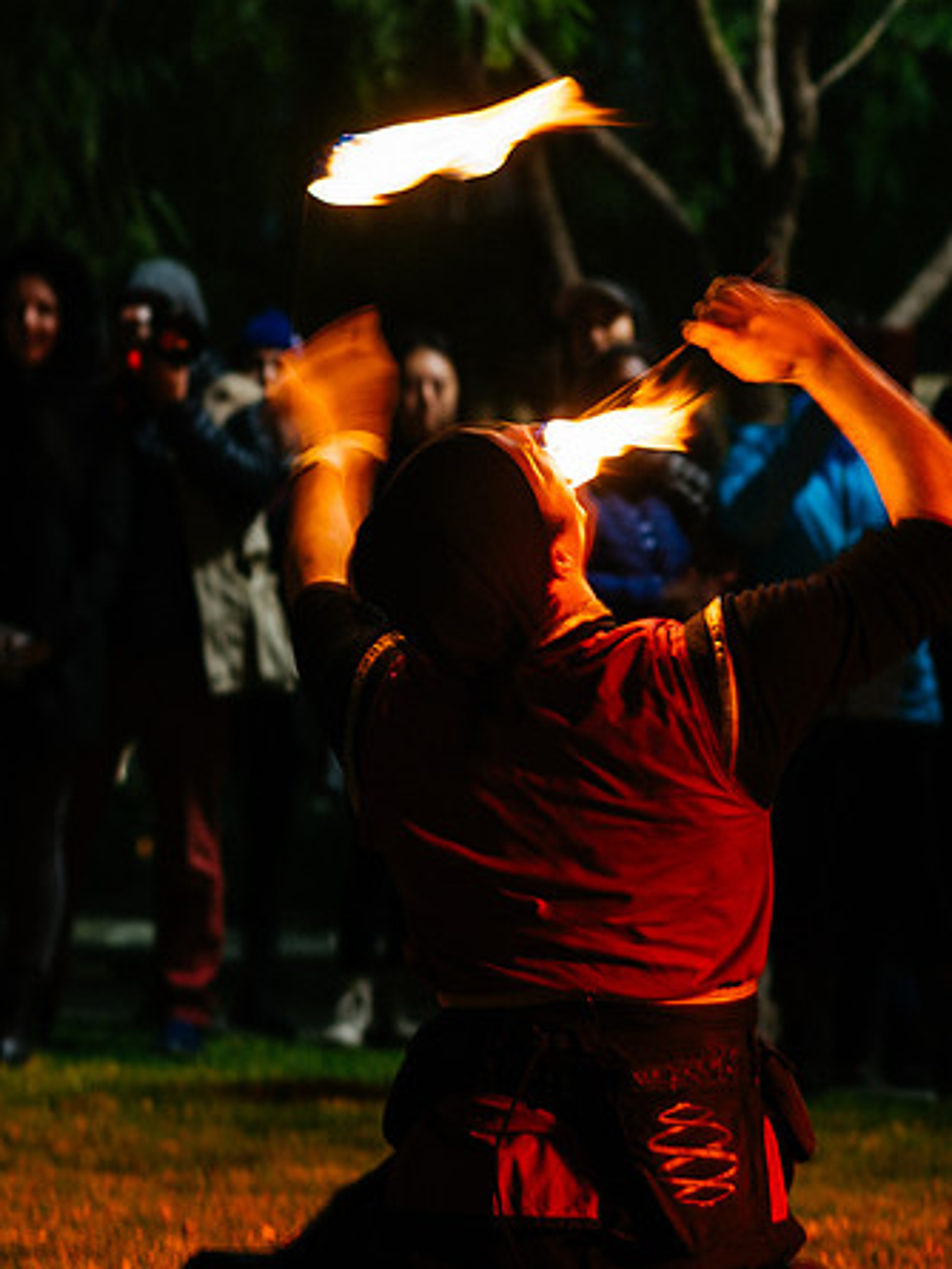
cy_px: 504
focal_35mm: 150
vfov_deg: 13.2
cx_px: 559
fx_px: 5498
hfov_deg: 9.9
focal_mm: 85
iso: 200
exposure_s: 1/2
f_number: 4
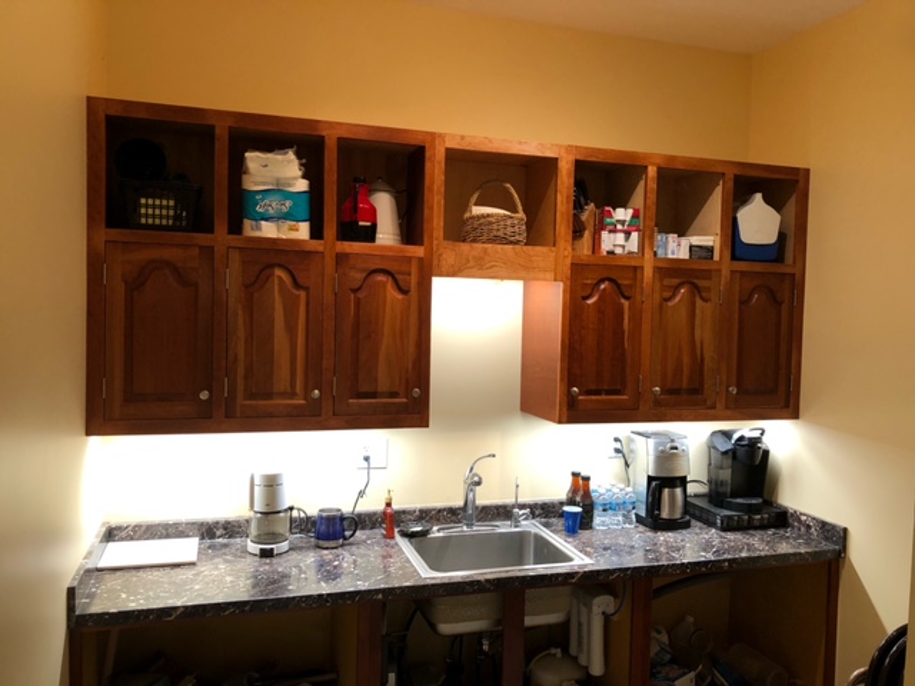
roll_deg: -1.2
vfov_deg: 49.7
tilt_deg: -2.6
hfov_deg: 63.4
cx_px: 458
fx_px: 740
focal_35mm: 28
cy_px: 343
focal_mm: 4
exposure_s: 1/24
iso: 40
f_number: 1.8
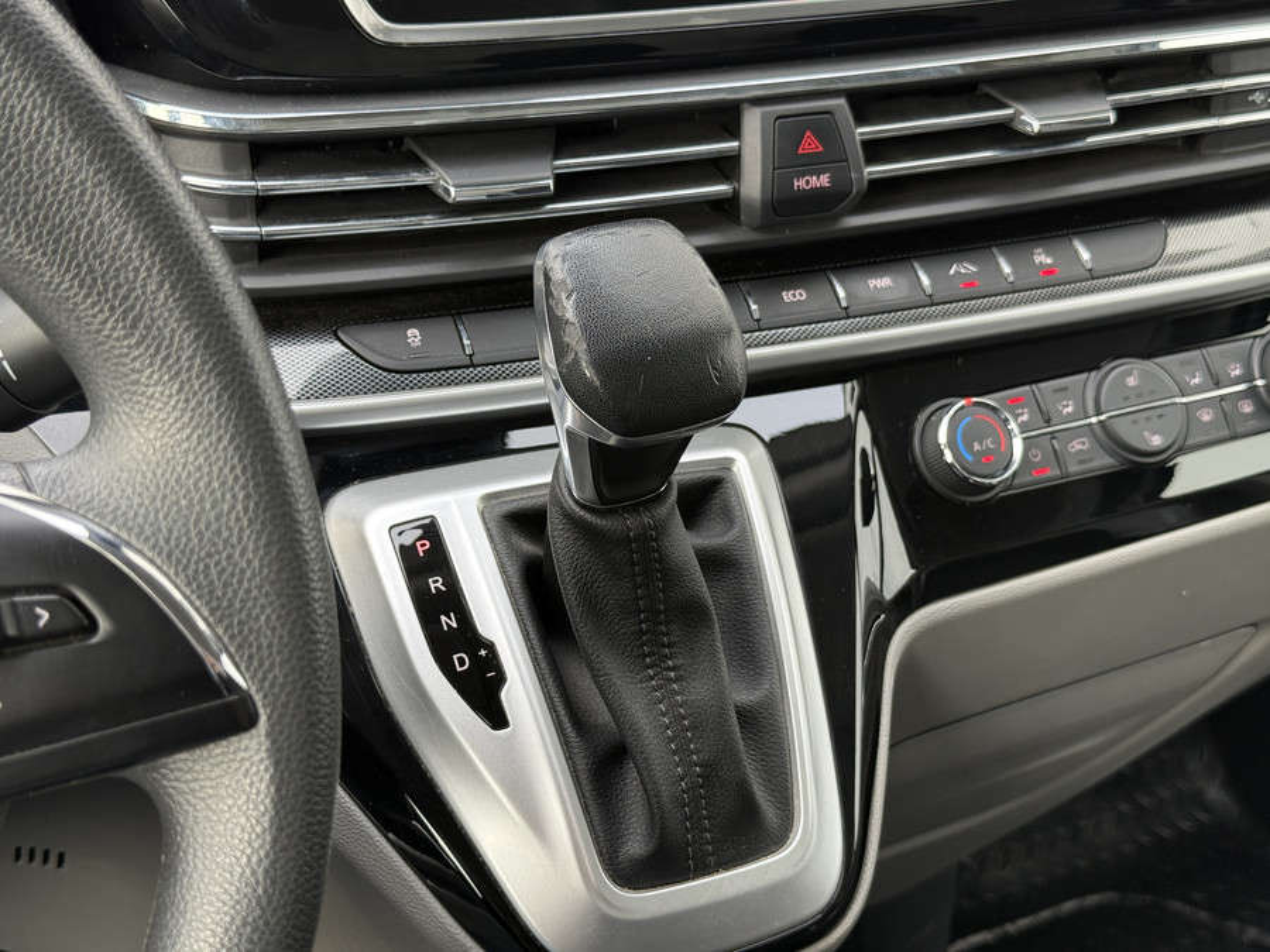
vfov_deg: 30.3
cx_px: 635
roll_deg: -6.6
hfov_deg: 39.7
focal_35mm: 48
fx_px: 1761
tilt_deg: -34.6
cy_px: 476
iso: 100
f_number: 1.78
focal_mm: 6.76
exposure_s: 1/82
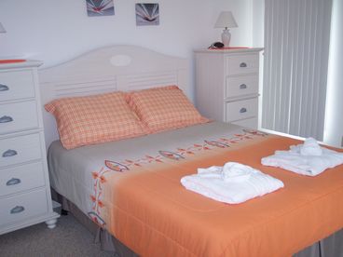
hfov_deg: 49.0
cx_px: 172
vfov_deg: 37.7
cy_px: 128
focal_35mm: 38
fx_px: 377
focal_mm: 8
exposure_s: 1/30
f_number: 2.8
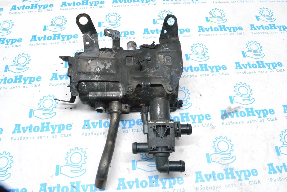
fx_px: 215
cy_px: 96
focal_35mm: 27
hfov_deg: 67.4
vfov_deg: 47.9
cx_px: 144
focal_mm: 18
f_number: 9
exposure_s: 1/160
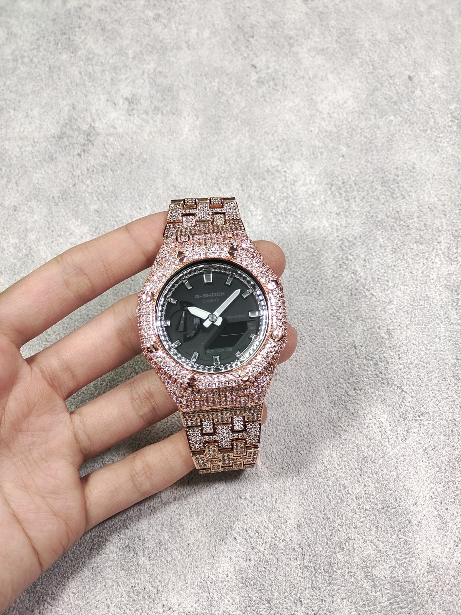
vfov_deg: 38.2
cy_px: 308
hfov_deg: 29.1
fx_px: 888
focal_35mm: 50
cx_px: 230
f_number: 2.08
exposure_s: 1/100
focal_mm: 7.55
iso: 71
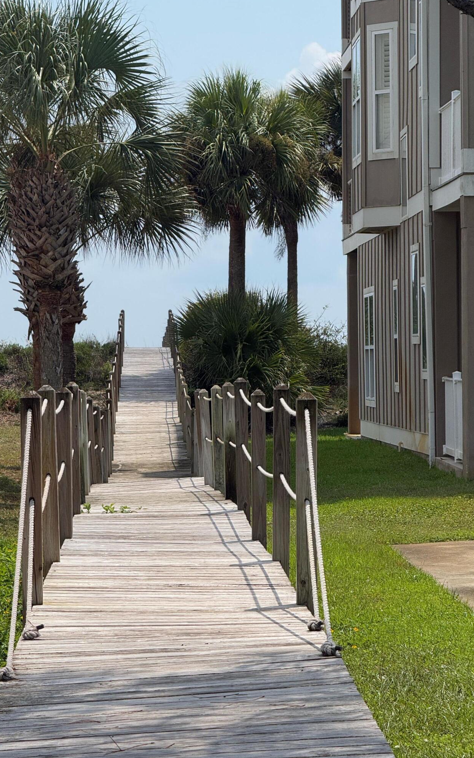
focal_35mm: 128
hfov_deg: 10.2
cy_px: 377
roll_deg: +0.8
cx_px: 191
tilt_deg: +1.3
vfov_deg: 16.3
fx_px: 2645
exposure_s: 1/2525
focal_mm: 15.66
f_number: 2.8
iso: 50
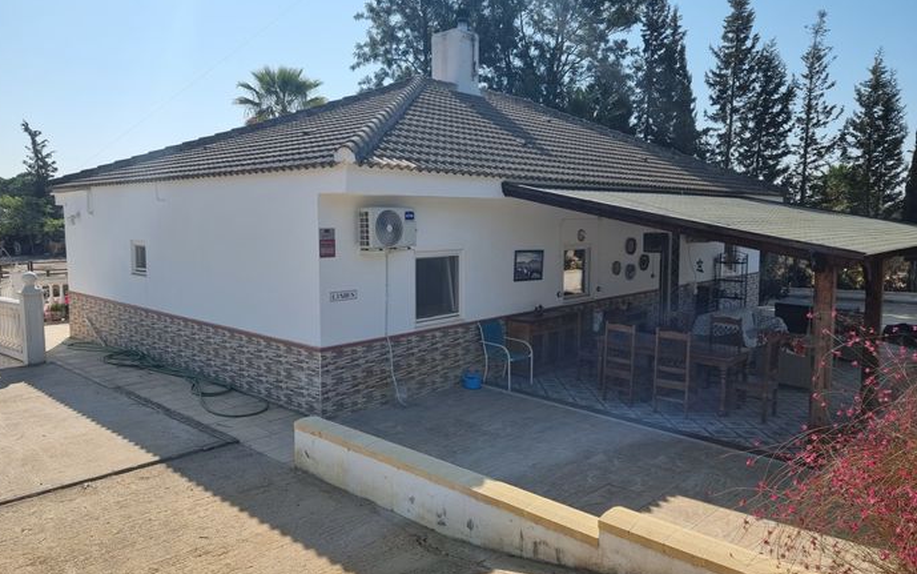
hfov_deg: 70.4
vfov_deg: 47.6
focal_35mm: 26
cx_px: 449
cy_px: 272
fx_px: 650
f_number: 1.8
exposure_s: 1/1332
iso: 50
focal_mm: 6.7
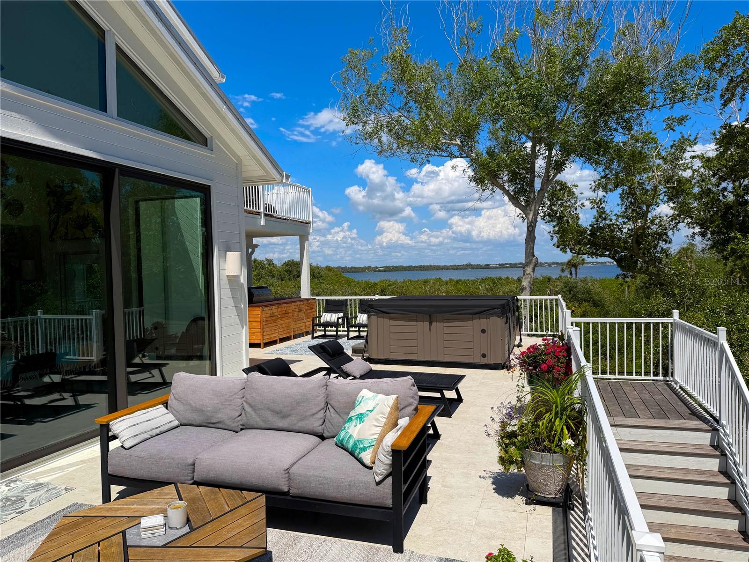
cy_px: 281
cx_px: 374
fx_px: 519
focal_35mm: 24
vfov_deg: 56.8
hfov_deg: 71.6
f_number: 1.8
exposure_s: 1/9091
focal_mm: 6.8
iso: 80
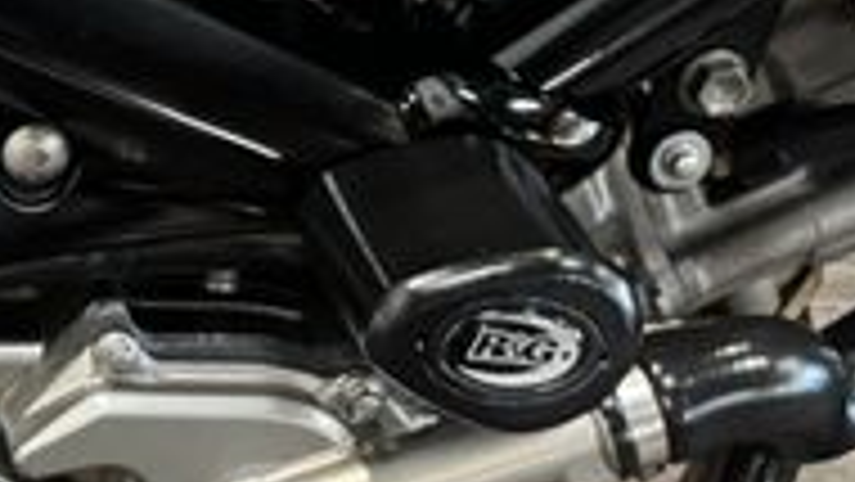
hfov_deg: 22.1
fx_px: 1996
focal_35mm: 88
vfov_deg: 13.7
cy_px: 320
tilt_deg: -42.1
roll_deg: -4.2
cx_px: -202
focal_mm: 6.76
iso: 640
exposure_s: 1/33
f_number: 1.78
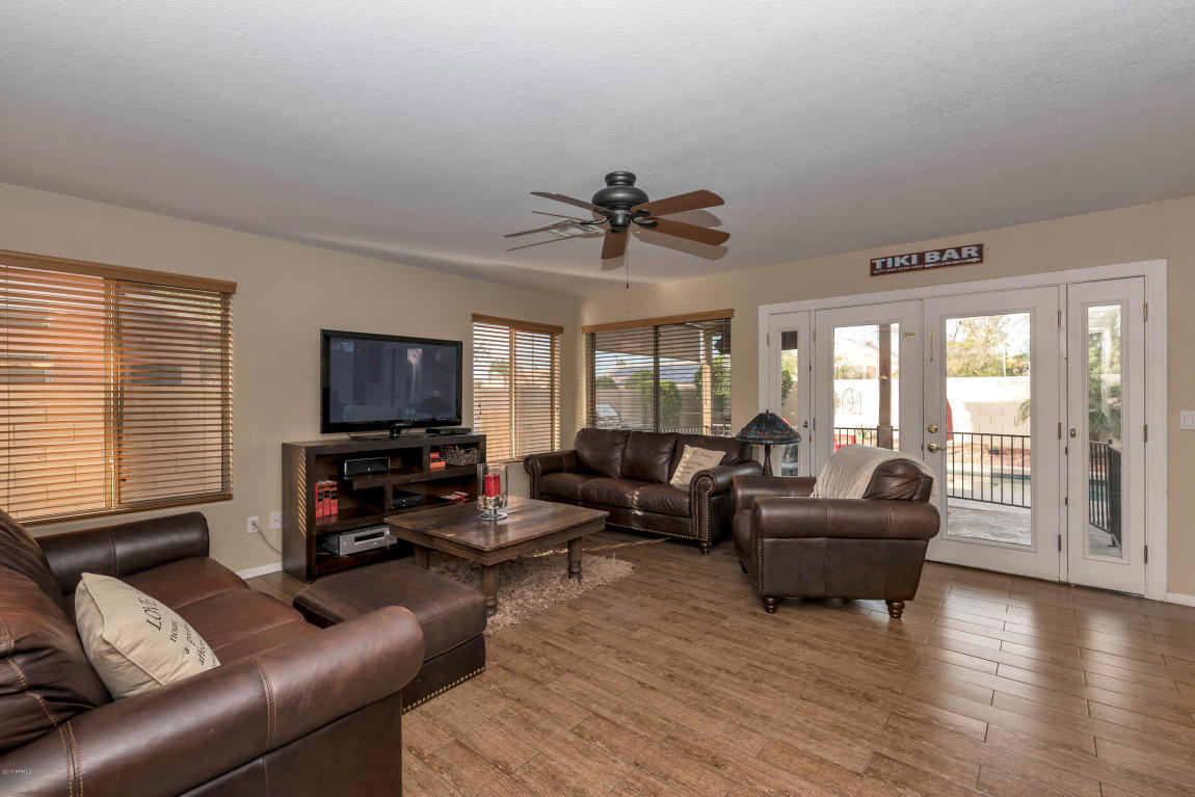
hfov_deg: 100.4
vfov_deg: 77.3
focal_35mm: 15
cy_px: 398
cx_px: 598
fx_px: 498
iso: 400
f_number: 6.3
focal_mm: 15
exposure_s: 1/100
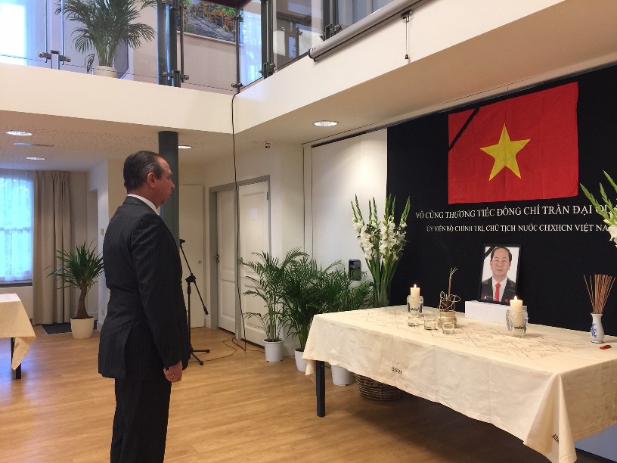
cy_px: 232
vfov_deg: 48.2
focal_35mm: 29
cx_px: 308
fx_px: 517
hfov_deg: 61.7
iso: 50
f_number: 2.2
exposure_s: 1/33
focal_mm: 4.15
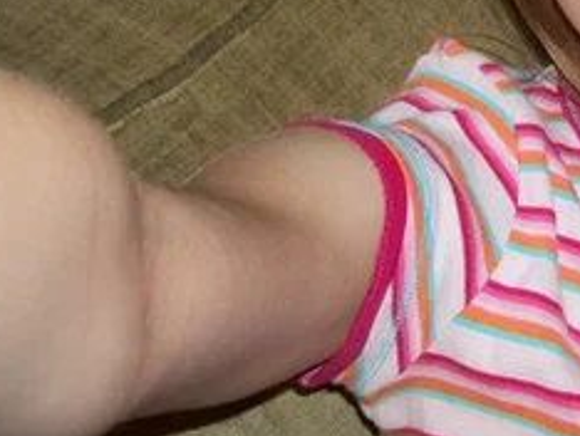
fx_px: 1375
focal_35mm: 82
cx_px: 672
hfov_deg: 22.2
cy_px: 64
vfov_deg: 17.8
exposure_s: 1/30
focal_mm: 5.7
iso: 80
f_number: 2.9
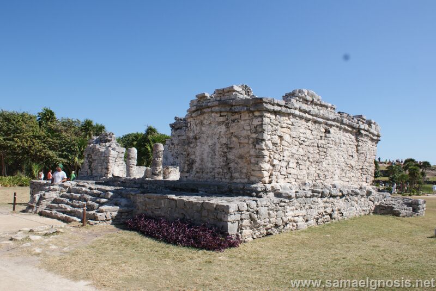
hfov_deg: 61.9
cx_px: 218
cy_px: 146
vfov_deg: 43.7
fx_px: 364
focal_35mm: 30
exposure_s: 1/200
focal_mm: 20
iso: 100
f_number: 10
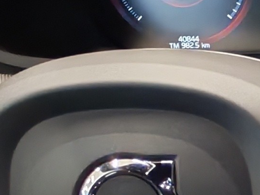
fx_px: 1697
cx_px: 870
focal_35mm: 226
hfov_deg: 7.4
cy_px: 375
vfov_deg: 6.4
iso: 800
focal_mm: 6.12
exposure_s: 1/50
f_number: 1.9
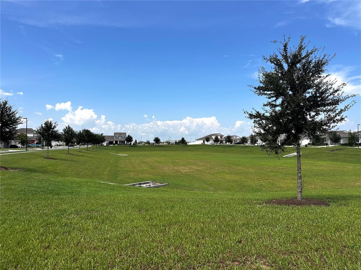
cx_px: 180
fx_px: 250
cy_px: 135
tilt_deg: +2.5
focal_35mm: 24
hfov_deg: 71.6
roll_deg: +0.4
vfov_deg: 56.8
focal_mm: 6.86
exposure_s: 1/4762
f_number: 1.78
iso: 80
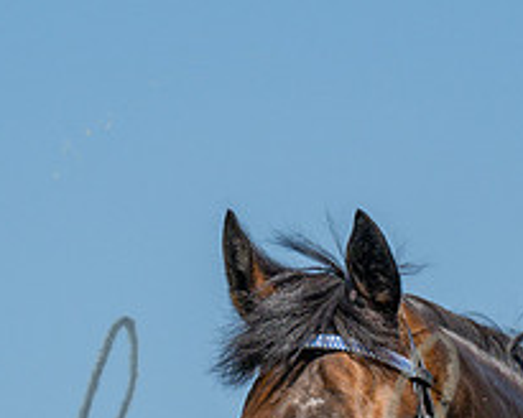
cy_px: 510
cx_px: 601
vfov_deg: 2.3
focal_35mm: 672
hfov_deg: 2.9
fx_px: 10402
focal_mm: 145
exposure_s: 1/2500
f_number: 4.5
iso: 200
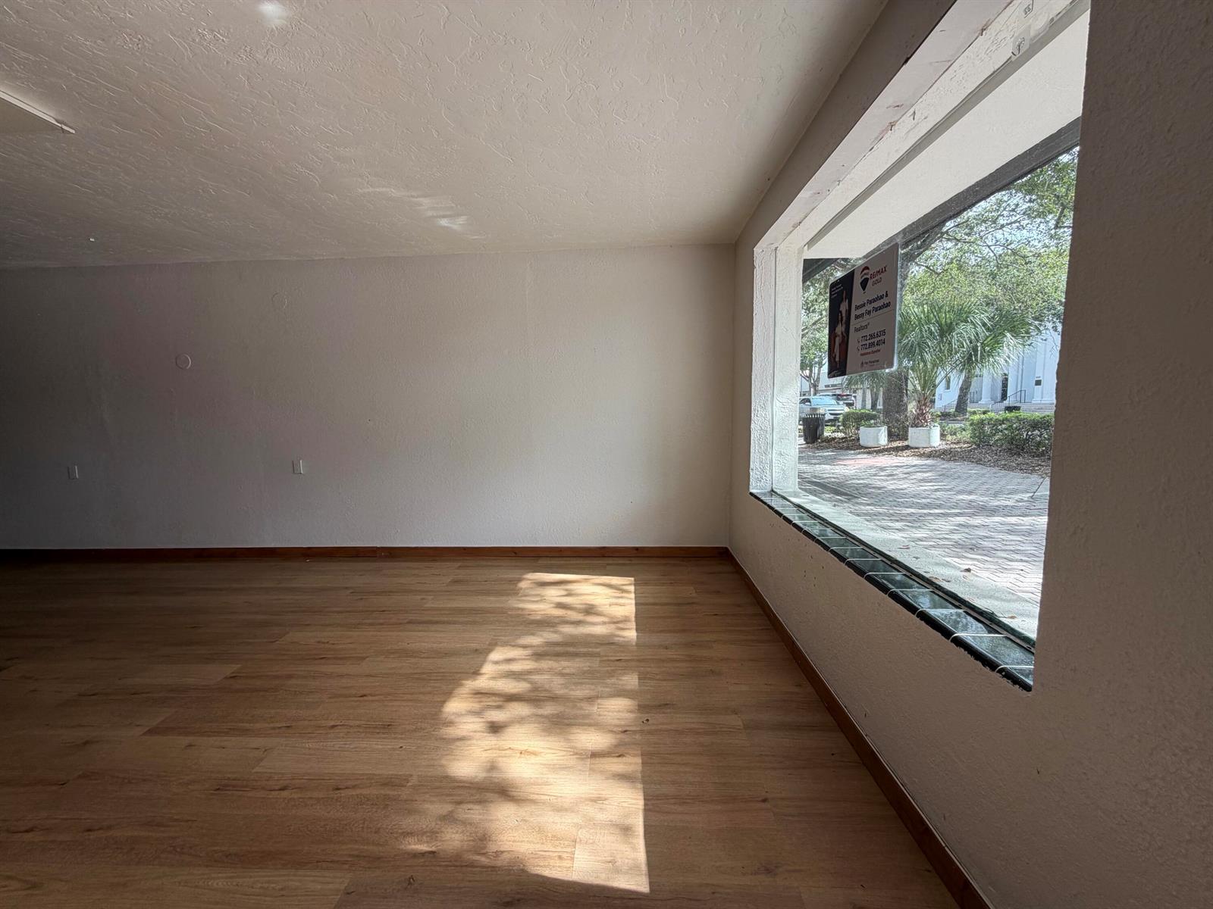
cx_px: 606
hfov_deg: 102.1
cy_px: 454
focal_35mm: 14
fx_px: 491
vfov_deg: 85.7
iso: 40
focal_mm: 2.22
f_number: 2.2
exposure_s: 1/147
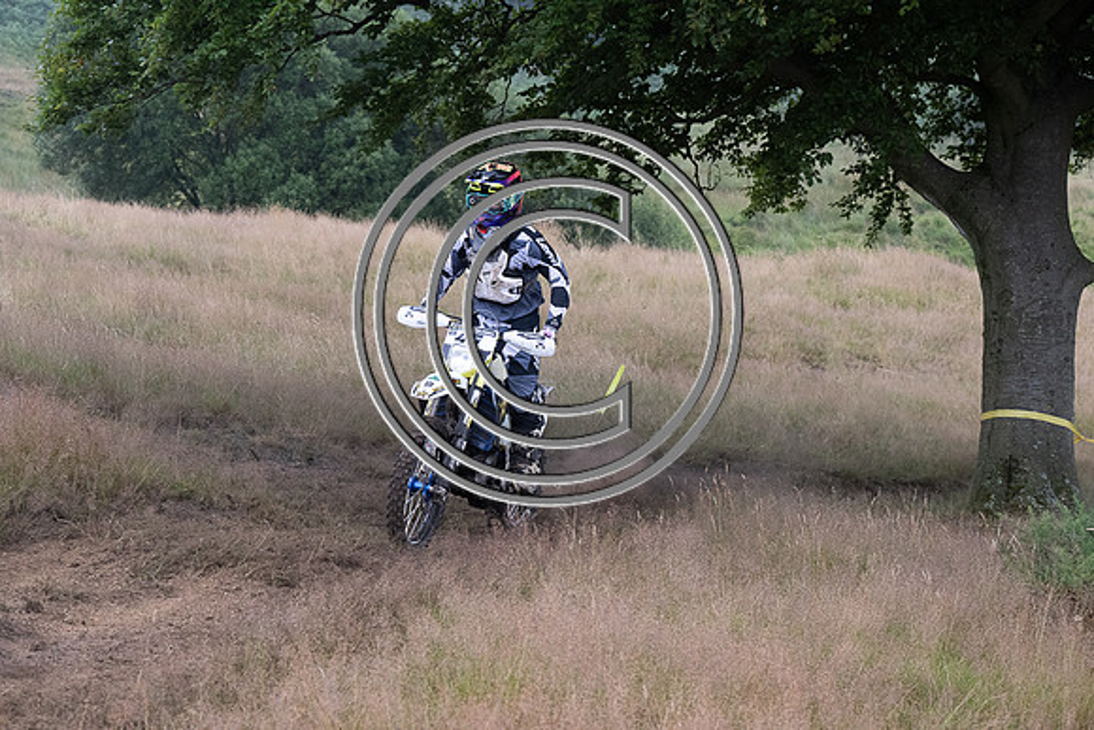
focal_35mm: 70
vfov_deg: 19.5
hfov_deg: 28.8
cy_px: 365
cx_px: 547
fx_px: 2128
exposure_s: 1/1600
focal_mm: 70
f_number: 5.6
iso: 4500
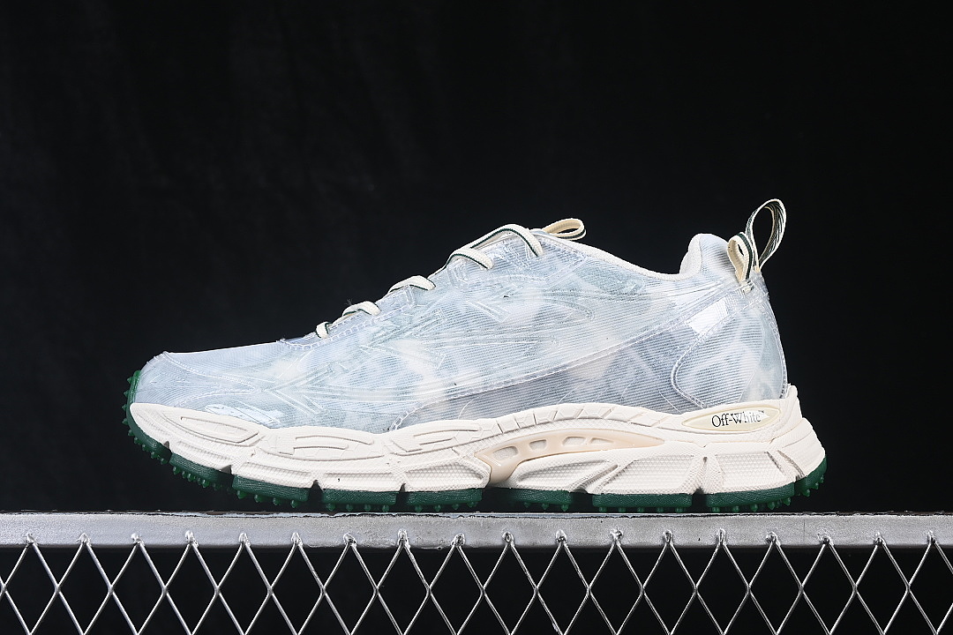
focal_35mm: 75
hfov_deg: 27.0
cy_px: 318
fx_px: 1985
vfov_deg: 18.2
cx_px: 476
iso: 160
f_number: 8
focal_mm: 50
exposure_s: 1/80
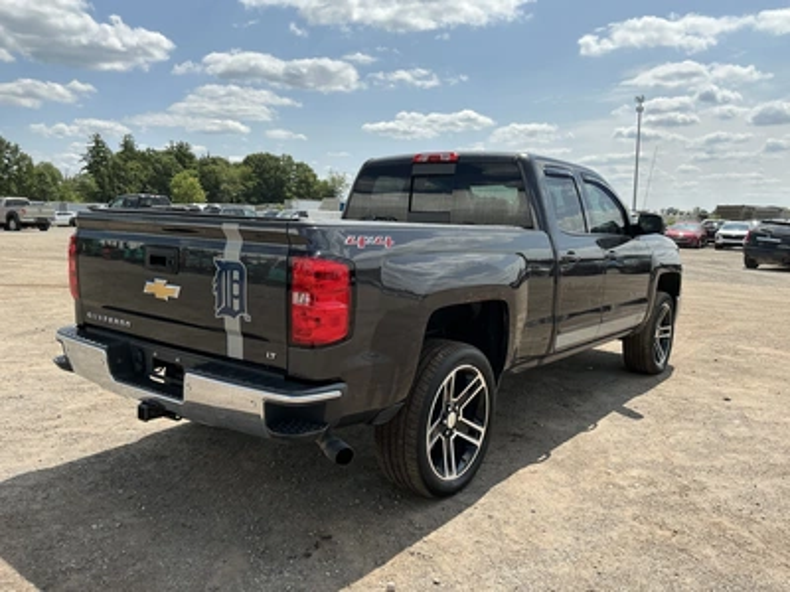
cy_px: 296
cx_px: 395
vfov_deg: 49.7
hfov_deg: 63.4
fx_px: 639
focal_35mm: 28
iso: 25
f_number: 1.8
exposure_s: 1/2058
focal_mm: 3
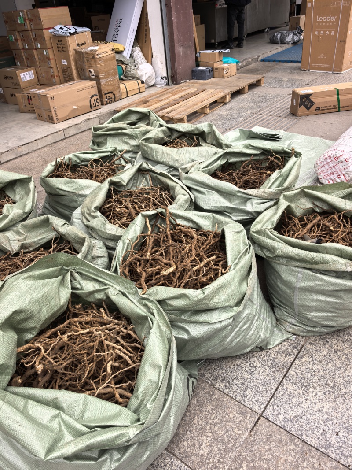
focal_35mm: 27
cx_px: 176
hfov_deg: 51.3
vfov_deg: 65.3
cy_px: 235
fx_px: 366
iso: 50
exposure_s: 1/194
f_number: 2
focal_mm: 6.98
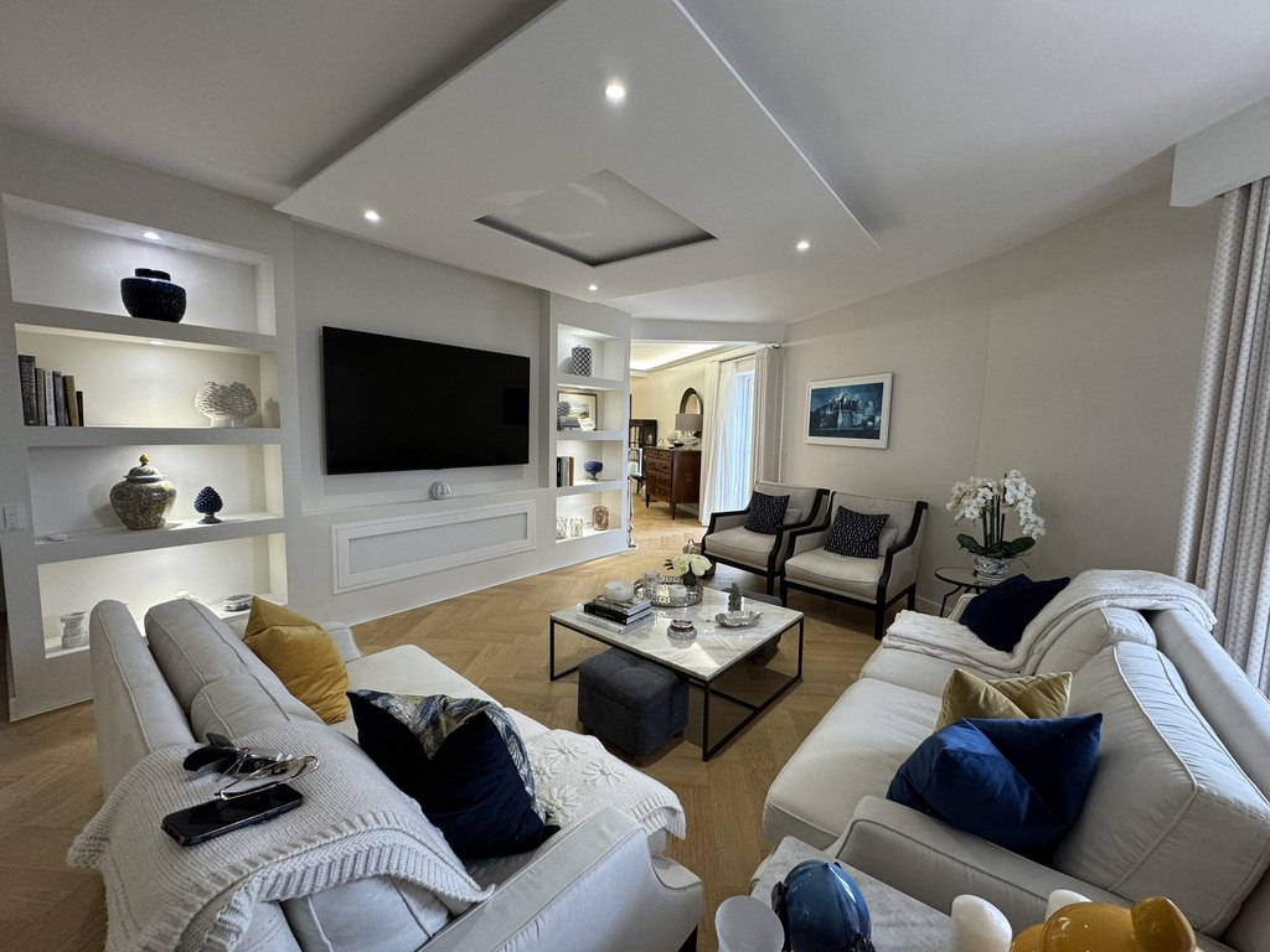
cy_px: 476
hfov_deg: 102.1
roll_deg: -2.3
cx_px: 635
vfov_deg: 85.7
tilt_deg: -5.7
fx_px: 514
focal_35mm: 14
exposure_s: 1/100
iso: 160
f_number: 2.2
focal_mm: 2.22
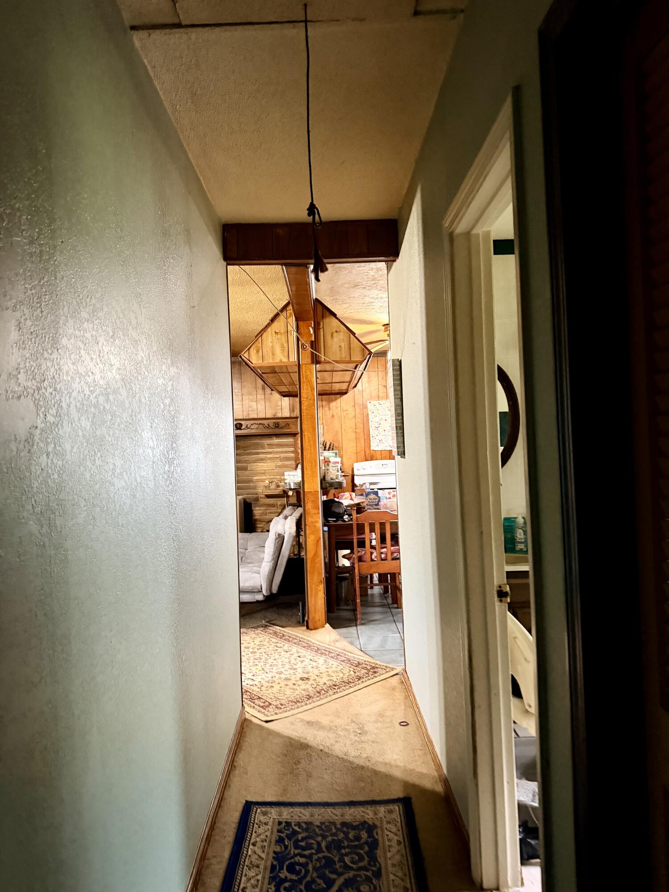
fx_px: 618
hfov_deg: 56.8
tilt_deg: -0.2
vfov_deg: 71.6
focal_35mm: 24
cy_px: 446
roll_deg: +3.7
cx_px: 334
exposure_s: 1/30
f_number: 1.78
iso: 800
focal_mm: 6.76
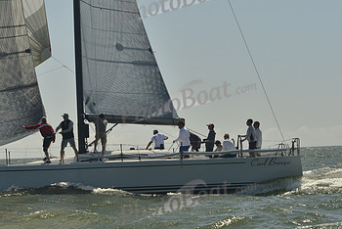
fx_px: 1103
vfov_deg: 11.8
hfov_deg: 17.5
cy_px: 63
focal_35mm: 116
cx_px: 69
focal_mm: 70
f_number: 8
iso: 280
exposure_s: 1/1000
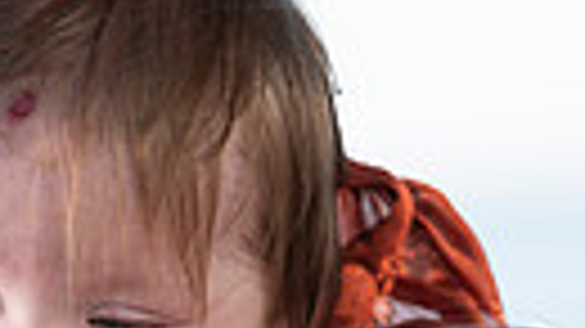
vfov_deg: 2.1
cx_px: 72
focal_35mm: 581
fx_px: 9009
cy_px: 660
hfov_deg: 3.7
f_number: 4
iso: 160
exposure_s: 1/320
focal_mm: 160
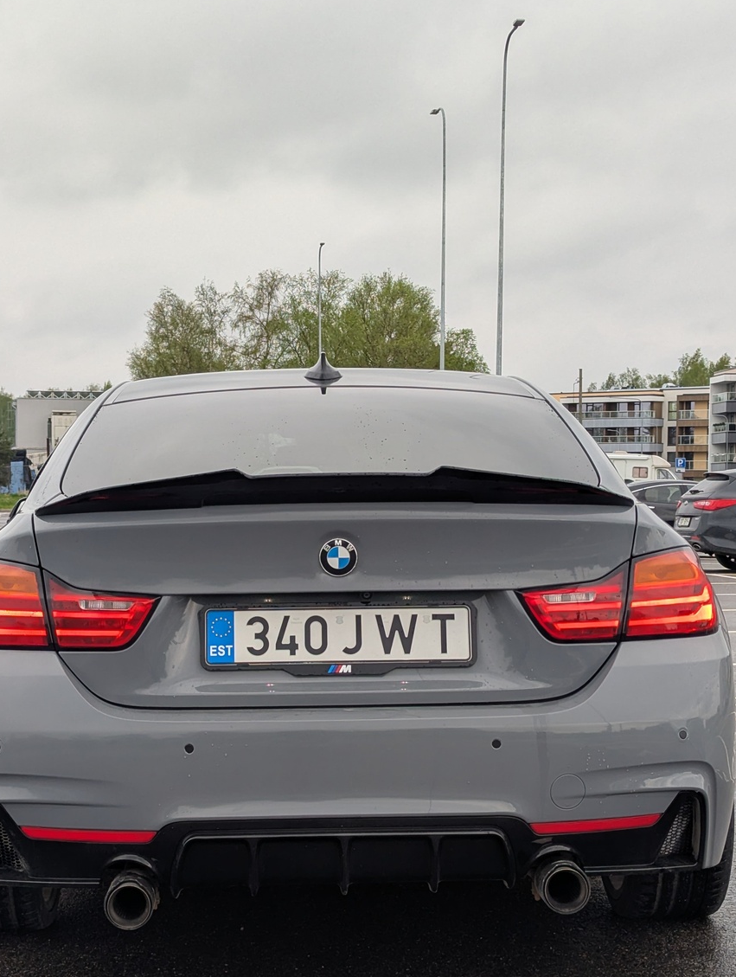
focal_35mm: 68
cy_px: 555
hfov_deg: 21.7
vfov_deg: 28.5
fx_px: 1922
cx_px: 333
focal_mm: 6.81
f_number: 1.85
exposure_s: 1/284
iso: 46
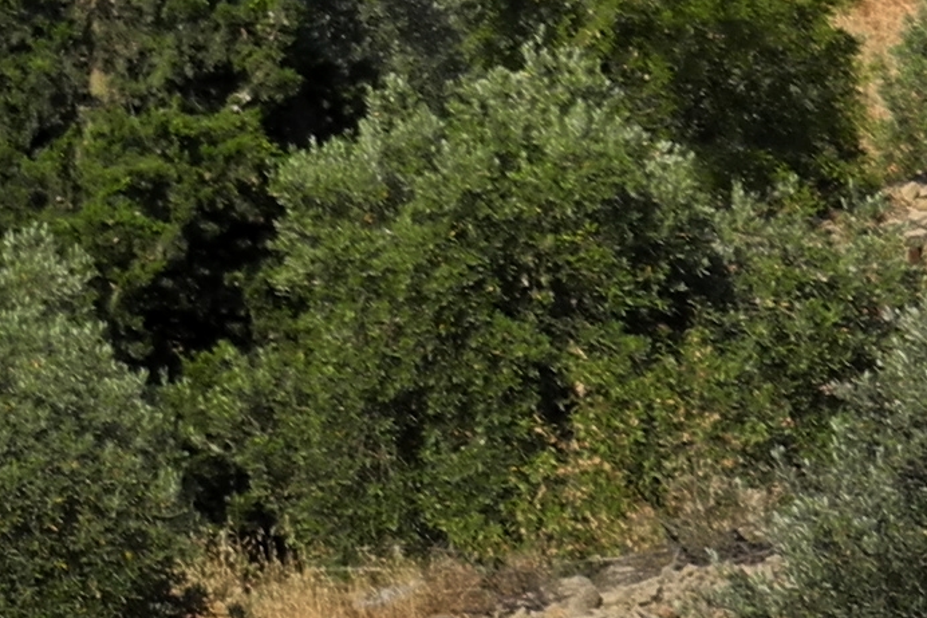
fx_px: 14828
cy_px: -1149
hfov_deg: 3.5
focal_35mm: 576
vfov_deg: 2.4
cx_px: -1474
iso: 100
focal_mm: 22.5
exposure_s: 1/727
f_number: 4.5
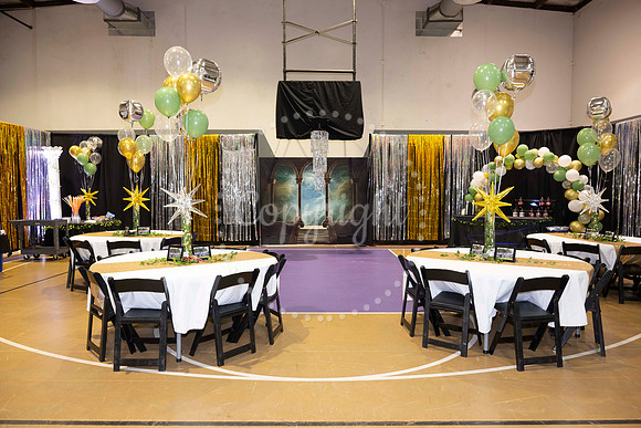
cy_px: 214
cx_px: 320
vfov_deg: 53.2
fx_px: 427
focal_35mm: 24
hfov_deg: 73.7
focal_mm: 24
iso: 1250
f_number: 5
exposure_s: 1/30
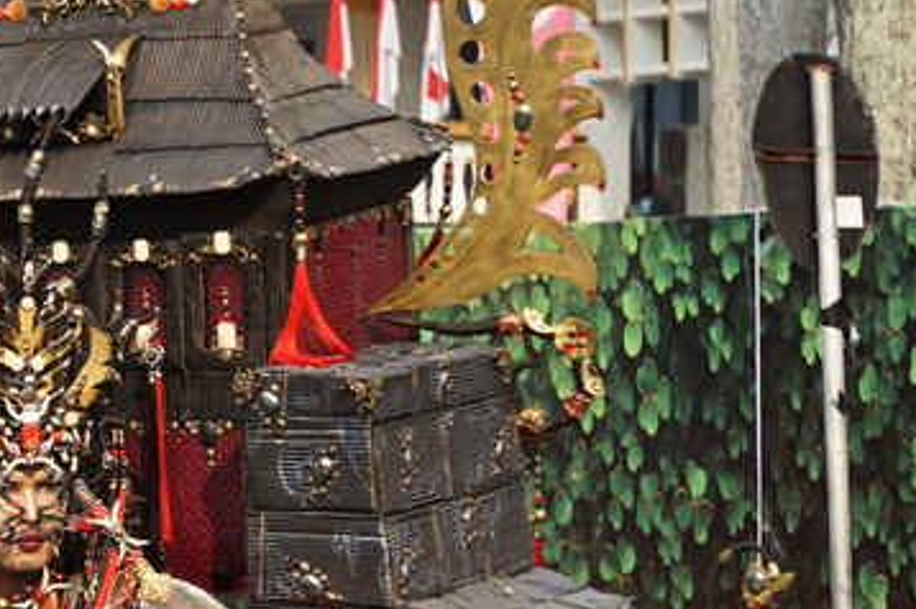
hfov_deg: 7.2
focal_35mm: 284
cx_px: -79
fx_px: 7219
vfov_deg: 4.8
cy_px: 558
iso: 200
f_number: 5.6
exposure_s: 1/400
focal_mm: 85
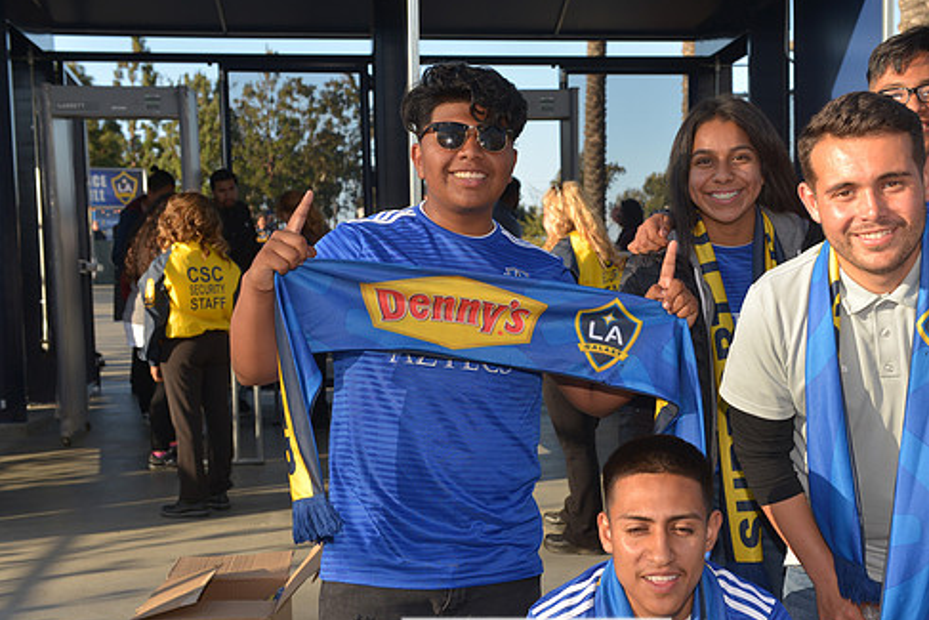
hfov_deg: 39.5
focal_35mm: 50
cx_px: 536
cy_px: 358
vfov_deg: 27.0
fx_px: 1291
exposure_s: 1/400
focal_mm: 42
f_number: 7.1
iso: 250
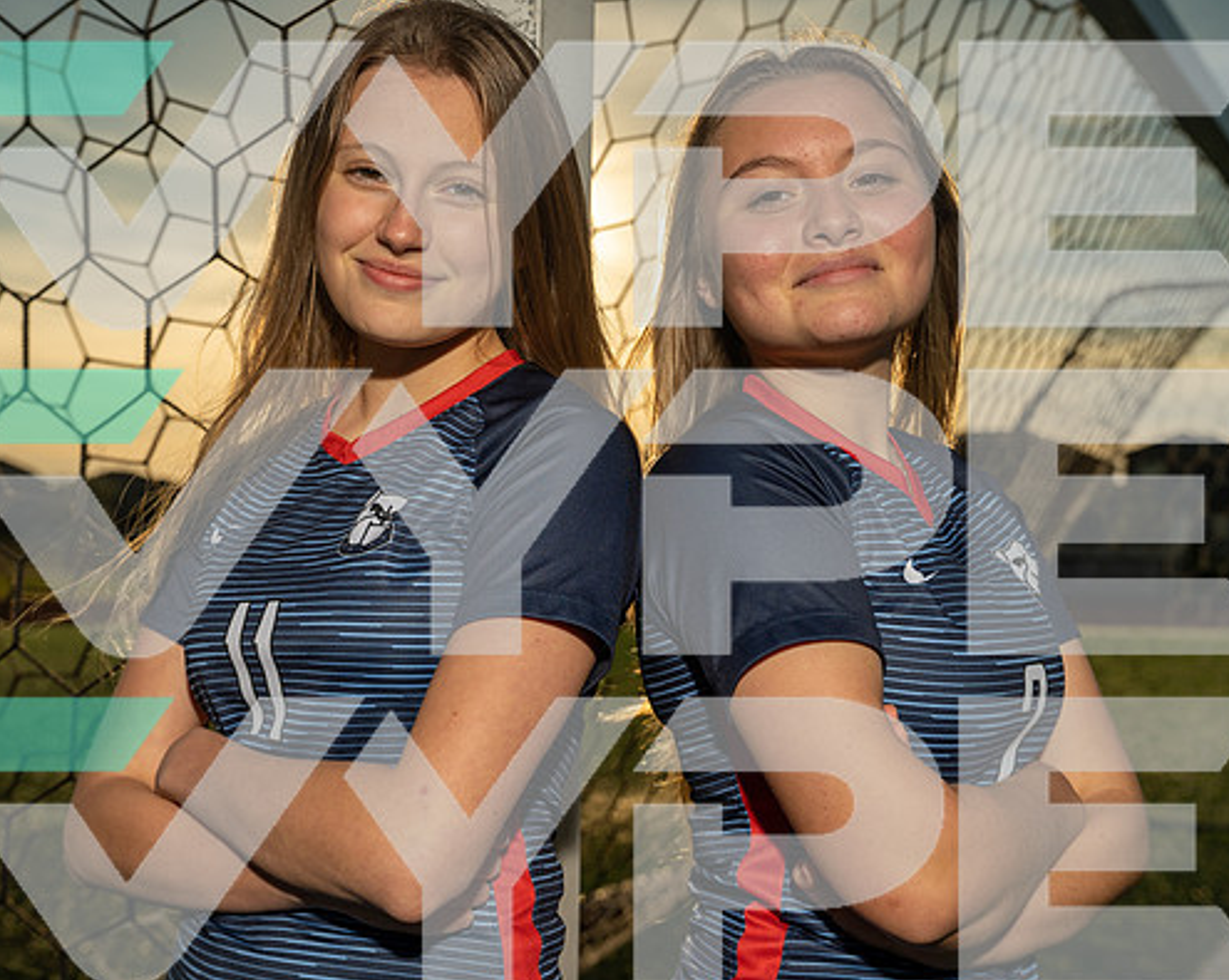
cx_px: 521
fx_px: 1817
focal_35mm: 50
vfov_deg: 30.2
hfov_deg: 37.3
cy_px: 514
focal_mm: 39
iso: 200
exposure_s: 1/250
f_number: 4.5
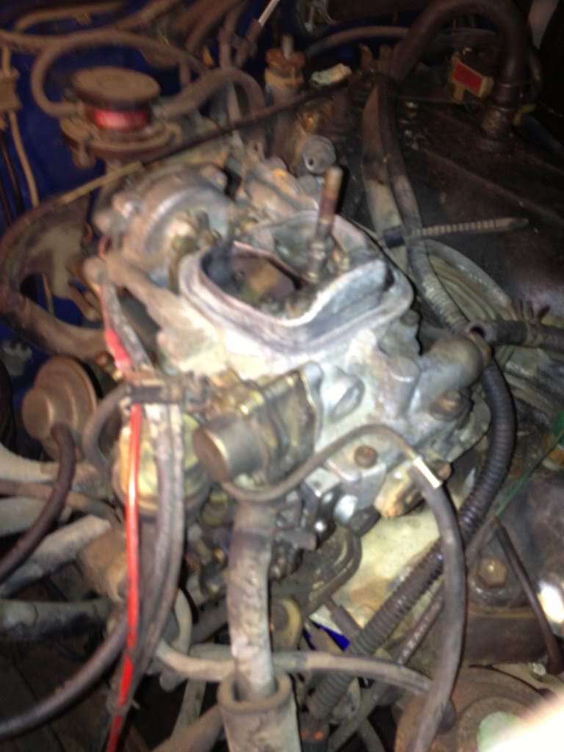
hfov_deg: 40.7
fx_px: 760
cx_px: 282
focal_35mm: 35
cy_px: 376
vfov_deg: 52.6
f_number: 2.4
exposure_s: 1/20
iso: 100
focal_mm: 4.3
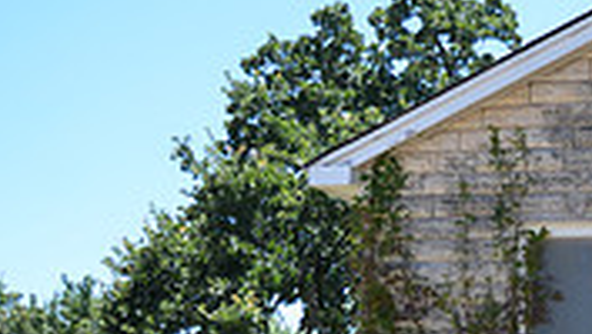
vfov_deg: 11.1
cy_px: 374
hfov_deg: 17.3
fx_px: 1693
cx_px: 963
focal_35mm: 108
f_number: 5.6
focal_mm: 21
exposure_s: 1/125
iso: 200
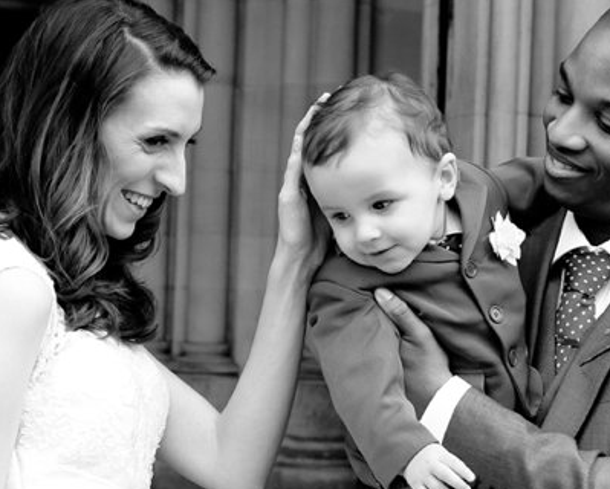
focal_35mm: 109
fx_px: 1970
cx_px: 388
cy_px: 319
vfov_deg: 14.1
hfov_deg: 17.6
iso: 2500
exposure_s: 1/500
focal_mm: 58
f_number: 6.3
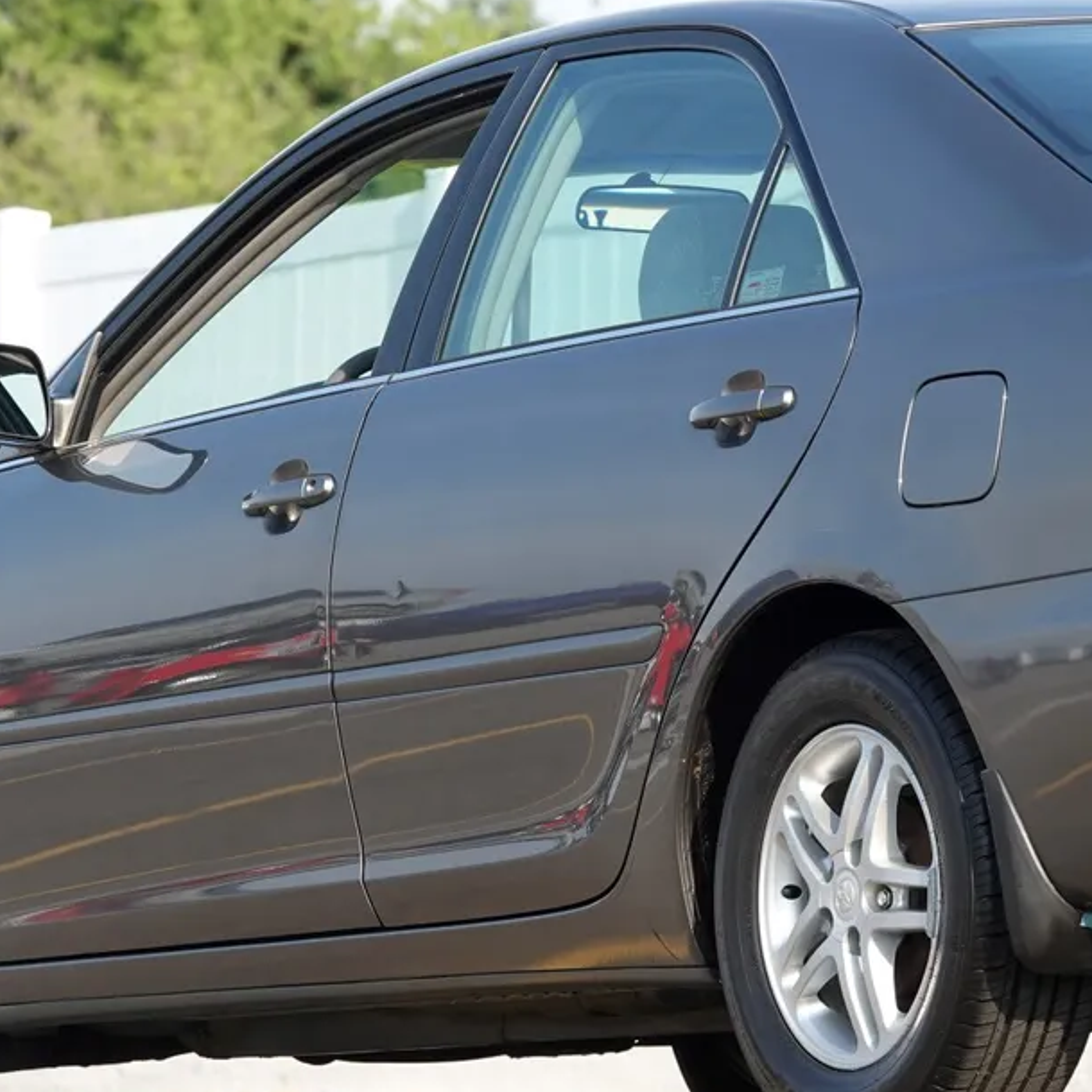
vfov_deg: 4.2
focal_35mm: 419
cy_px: 570
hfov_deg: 4.2
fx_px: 14954
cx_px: 636
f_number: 4
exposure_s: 1/320
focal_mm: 90.45
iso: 100
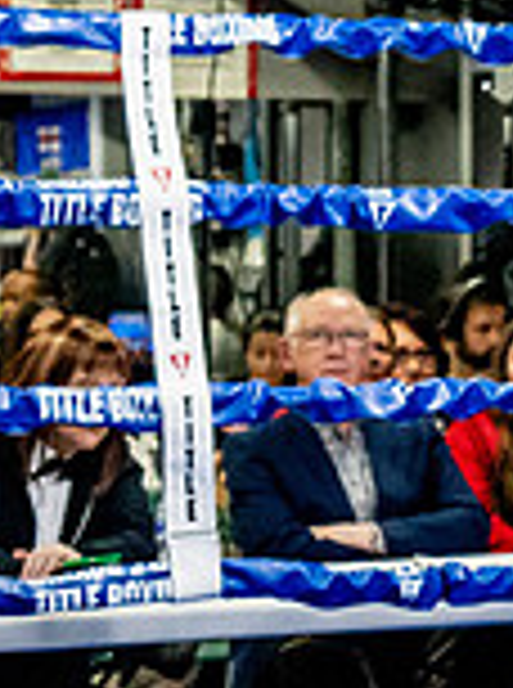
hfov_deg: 7.5
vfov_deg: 10.4
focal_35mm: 190
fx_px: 3770
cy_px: 200
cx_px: 968
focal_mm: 35
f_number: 2.8
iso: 5000
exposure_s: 1/800
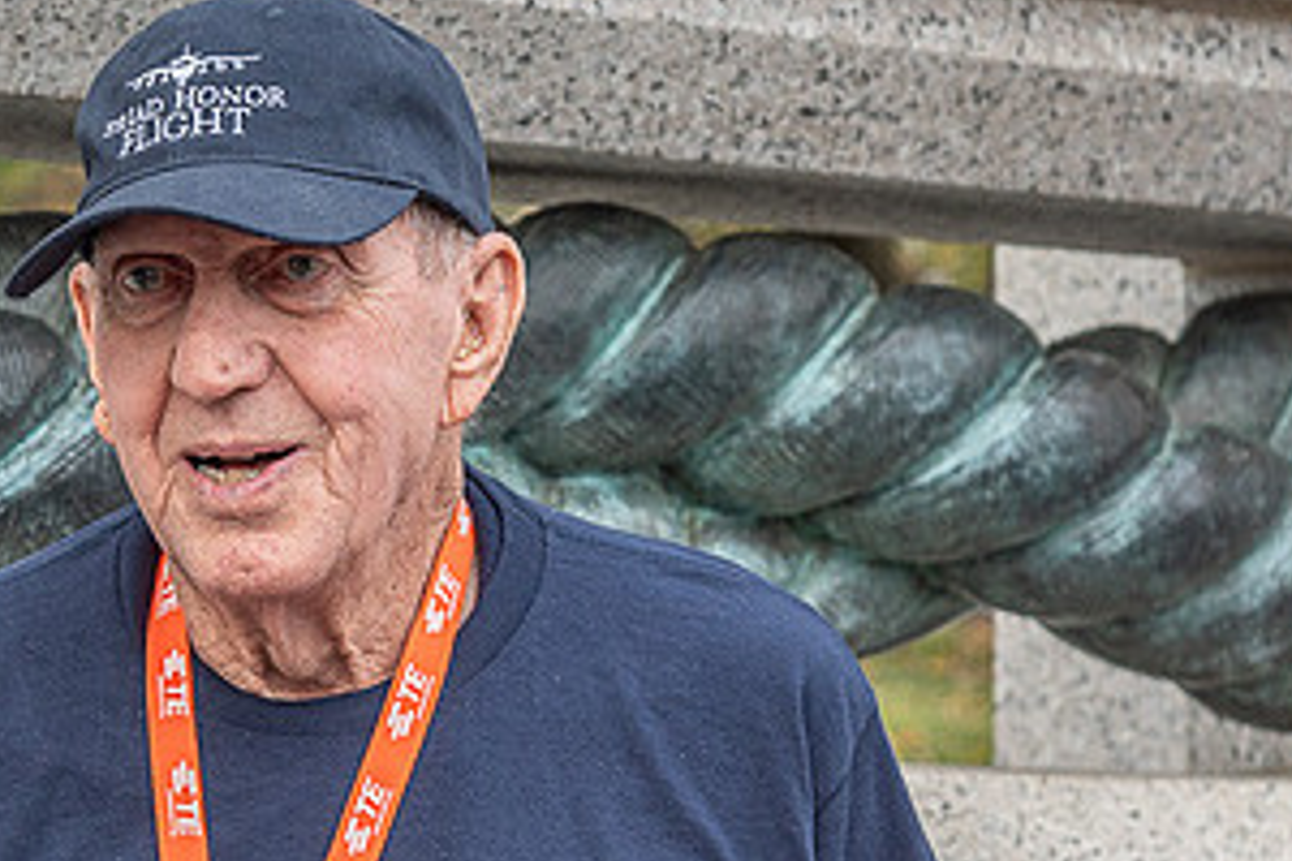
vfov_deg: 6.6
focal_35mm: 207
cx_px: 215
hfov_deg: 9.9
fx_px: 7428
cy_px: 438
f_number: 5.6
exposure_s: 1/500
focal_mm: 75
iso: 500
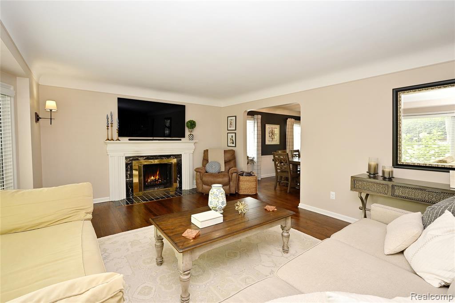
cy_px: 152
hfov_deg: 104.3
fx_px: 177
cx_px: 228
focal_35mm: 14
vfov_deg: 81.2
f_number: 9
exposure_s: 1/60
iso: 800
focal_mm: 14
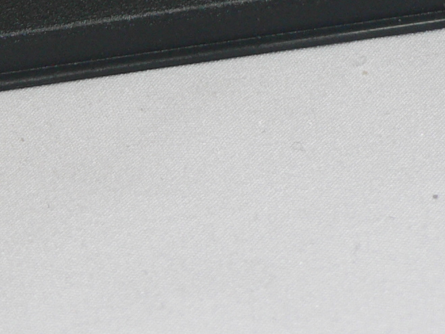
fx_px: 4743
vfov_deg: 4.0
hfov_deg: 5.3
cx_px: -130
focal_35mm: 369
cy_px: -291
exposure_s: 1/60
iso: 80
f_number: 3.2
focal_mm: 15.8
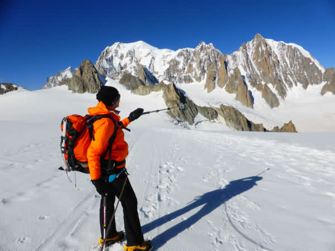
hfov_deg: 71.6
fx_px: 232
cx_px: 168
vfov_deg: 56.8
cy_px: 126
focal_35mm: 24
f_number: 4.5
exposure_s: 1/1600
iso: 100
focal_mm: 4.3
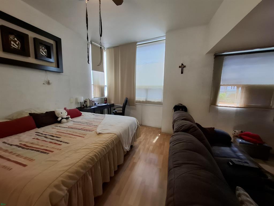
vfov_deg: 89.9
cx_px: 137
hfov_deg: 106.2
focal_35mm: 13
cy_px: 103
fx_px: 103
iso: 80
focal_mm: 1.74
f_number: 2.2
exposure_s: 1/40
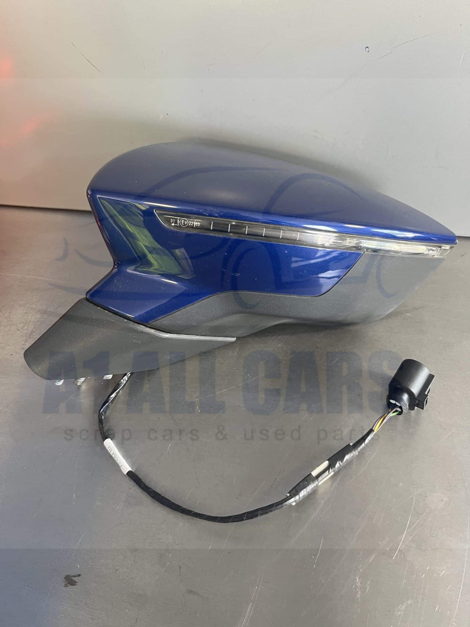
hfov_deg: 53.1
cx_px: 235
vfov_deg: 67.3
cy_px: 314
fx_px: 471
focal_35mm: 26
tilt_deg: -50.4
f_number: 1.6
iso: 160
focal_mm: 5.1
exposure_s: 1/60
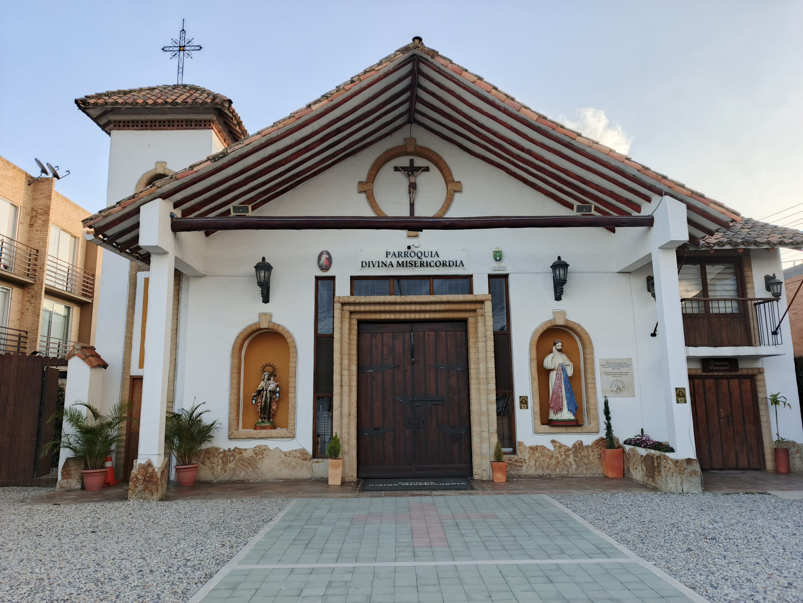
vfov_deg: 58.9
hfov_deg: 73.9
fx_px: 534
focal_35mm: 23
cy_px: 302
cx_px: 402
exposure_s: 1/66.7
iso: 440
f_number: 1.8
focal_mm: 5.89
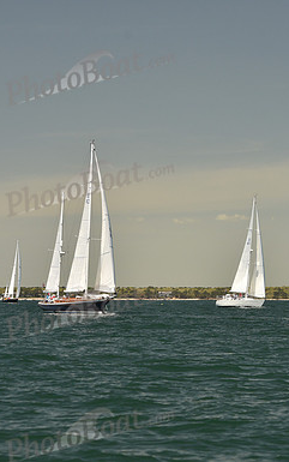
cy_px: 231
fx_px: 2127
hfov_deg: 7.8
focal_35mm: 169
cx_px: 237
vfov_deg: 12.4
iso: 250
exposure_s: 1/800
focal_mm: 110
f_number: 5
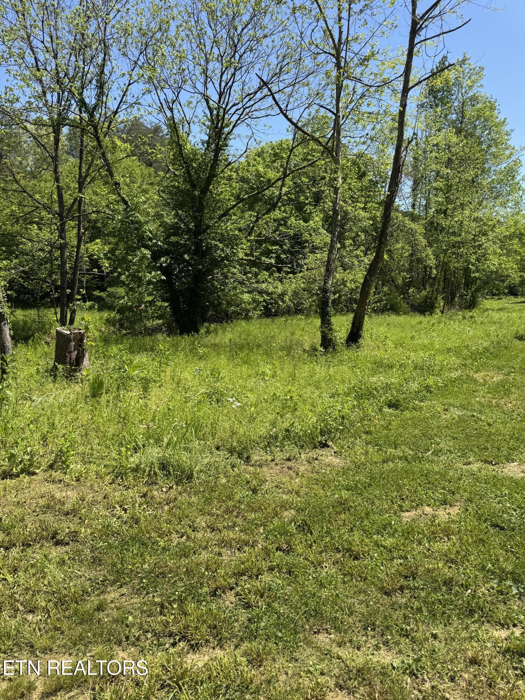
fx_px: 485
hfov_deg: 56.8
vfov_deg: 71.6
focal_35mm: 24
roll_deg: +0.0
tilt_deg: -6.2
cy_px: 350
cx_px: 262
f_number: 1.78
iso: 80
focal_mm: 6.76
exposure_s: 1/2710
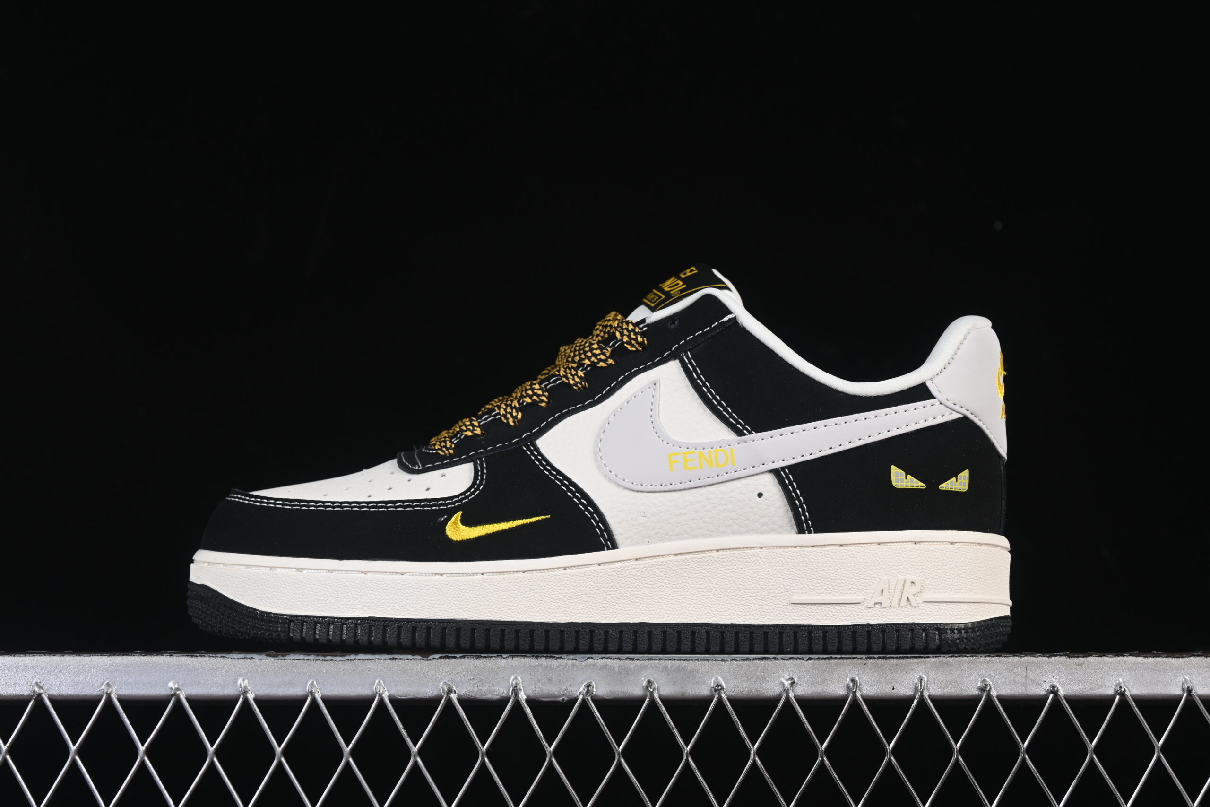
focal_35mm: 75
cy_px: 404
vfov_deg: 18.2
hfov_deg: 27.0
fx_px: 2521
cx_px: 605
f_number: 8
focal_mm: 50
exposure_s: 1/80
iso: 160
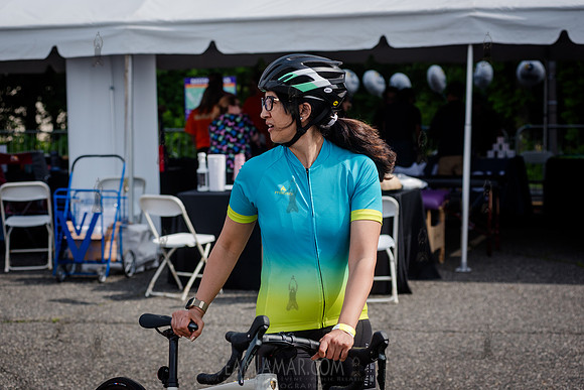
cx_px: 292
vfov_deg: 17.1
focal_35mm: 80
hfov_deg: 25.4
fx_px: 1298
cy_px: 195
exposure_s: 1/2000
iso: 250
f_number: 4.5
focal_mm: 80
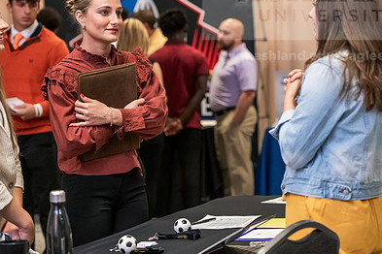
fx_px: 1252
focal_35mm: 118
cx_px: 173
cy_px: 76
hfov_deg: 17.3
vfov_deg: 11.6
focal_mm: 80
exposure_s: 1/200
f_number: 3.2
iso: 2500
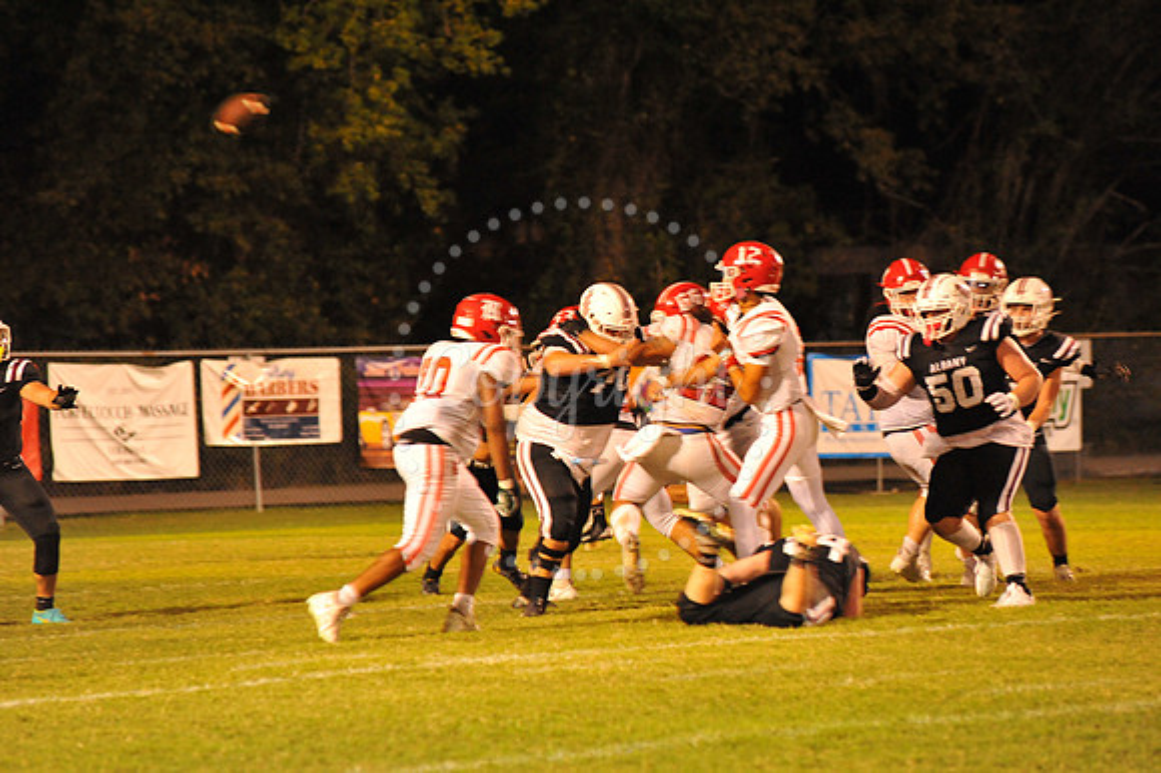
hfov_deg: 10.3
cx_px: 580
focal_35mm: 200
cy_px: 386
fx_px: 6446
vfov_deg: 6.9
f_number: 5
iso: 5000
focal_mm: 200
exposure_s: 1/160
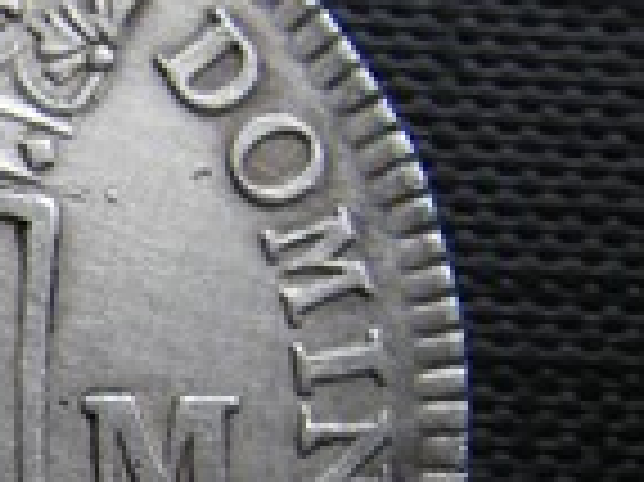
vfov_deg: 12.4
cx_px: -284
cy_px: 423
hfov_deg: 15.4
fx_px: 2212
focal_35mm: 119
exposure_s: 1/30
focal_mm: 6.3
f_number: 3.3
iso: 80
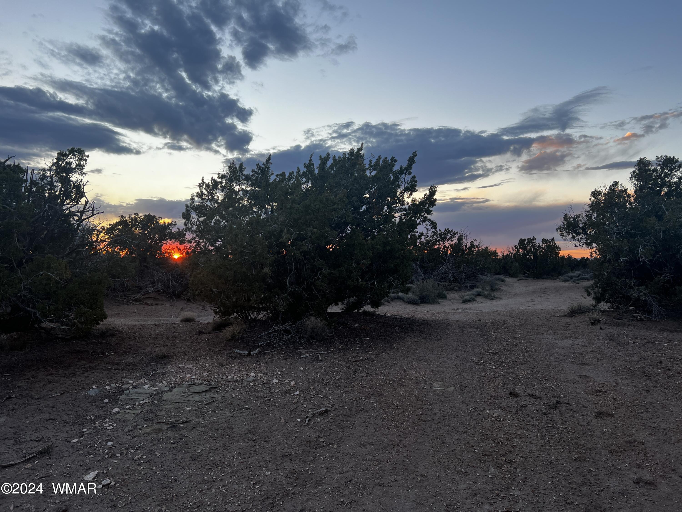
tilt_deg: -0.5
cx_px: 341
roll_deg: +0.2
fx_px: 512
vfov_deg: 53.1
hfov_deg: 67.3
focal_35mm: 26
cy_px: 256
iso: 40
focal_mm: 5.7
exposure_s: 1/249
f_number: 1.5
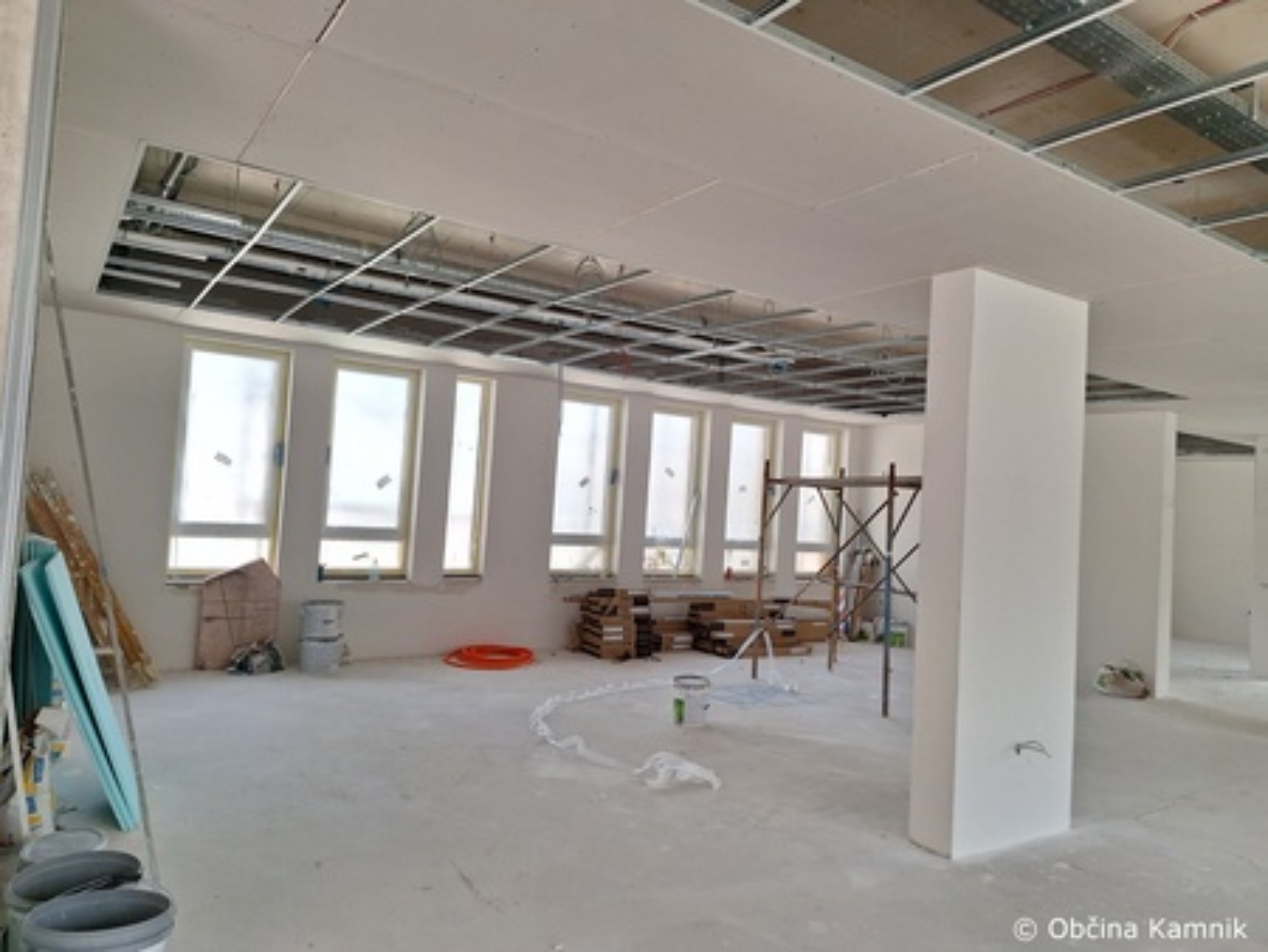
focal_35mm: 23
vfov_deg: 58.9
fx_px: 843
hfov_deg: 73.9
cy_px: 476
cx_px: 634
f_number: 1.8
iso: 40
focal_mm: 5.54
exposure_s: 1/213
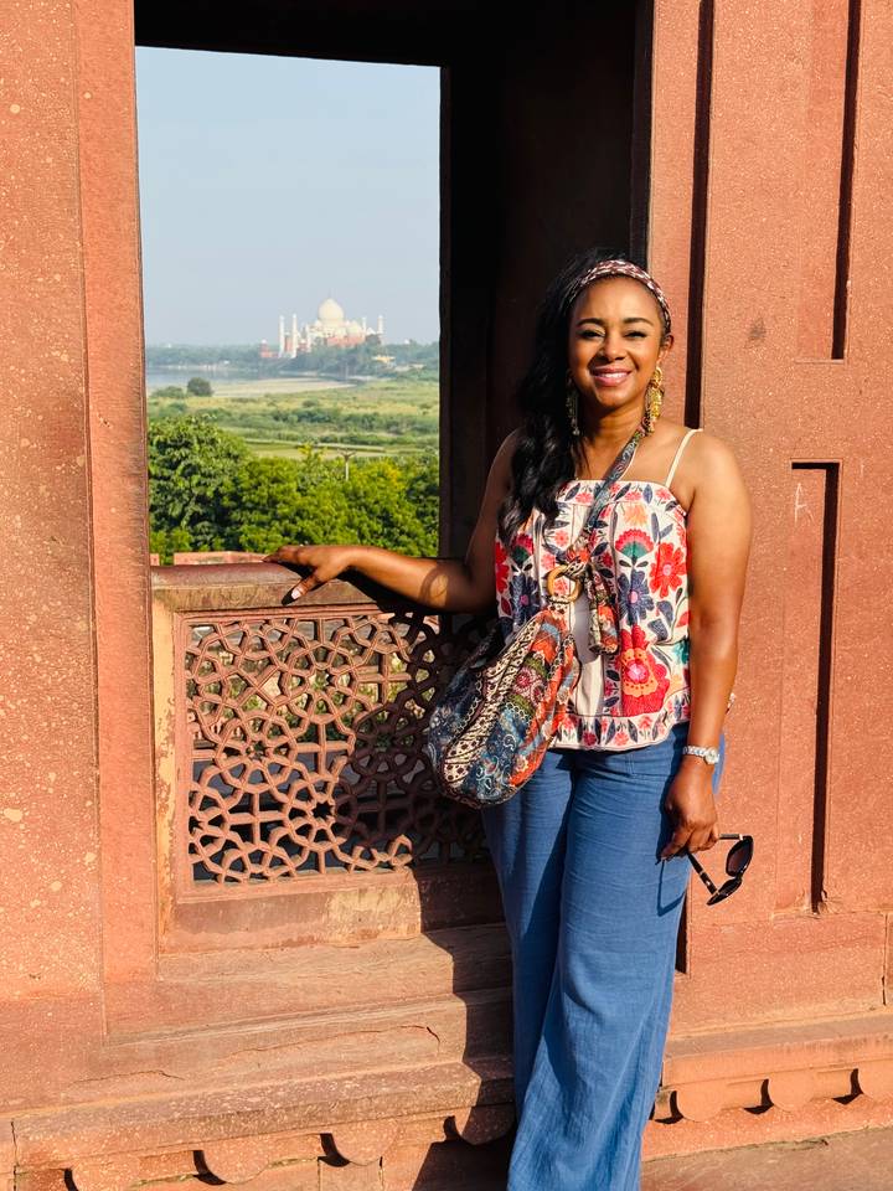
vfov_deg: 39.7
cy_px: 596
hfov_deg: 30.3
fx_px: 1651
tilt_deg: -8.3
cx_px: 446
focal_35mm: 48
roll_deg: -0.4
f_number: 1.78
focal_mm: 6.76
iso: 64
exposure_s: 1/2179
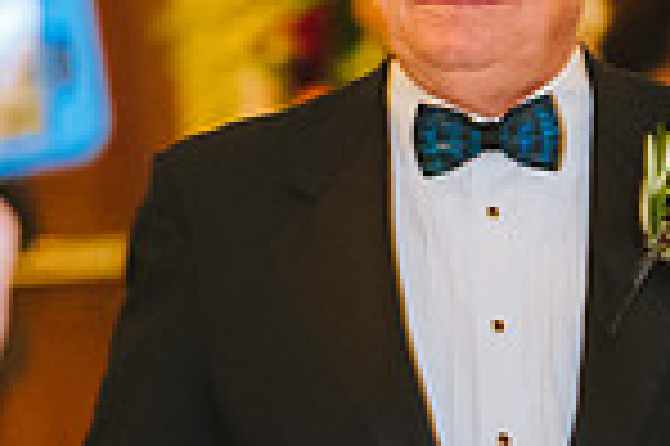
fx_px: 6153
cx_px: 1106
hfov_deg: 6.1
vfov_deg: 4.1
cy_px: 502
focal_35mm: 331
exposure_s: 1/125
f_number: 2.2
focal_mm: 85
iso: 3200
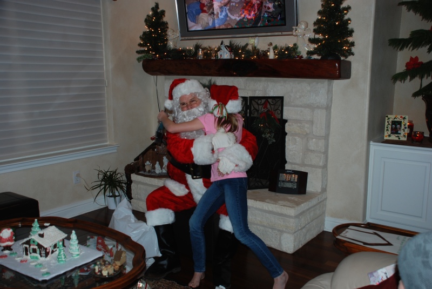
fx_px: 432
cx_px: 216
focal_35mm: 36
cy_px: 144
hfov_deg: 53.1
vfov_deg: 36.9
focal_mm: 24
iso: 200
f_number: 4
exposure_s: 1/60
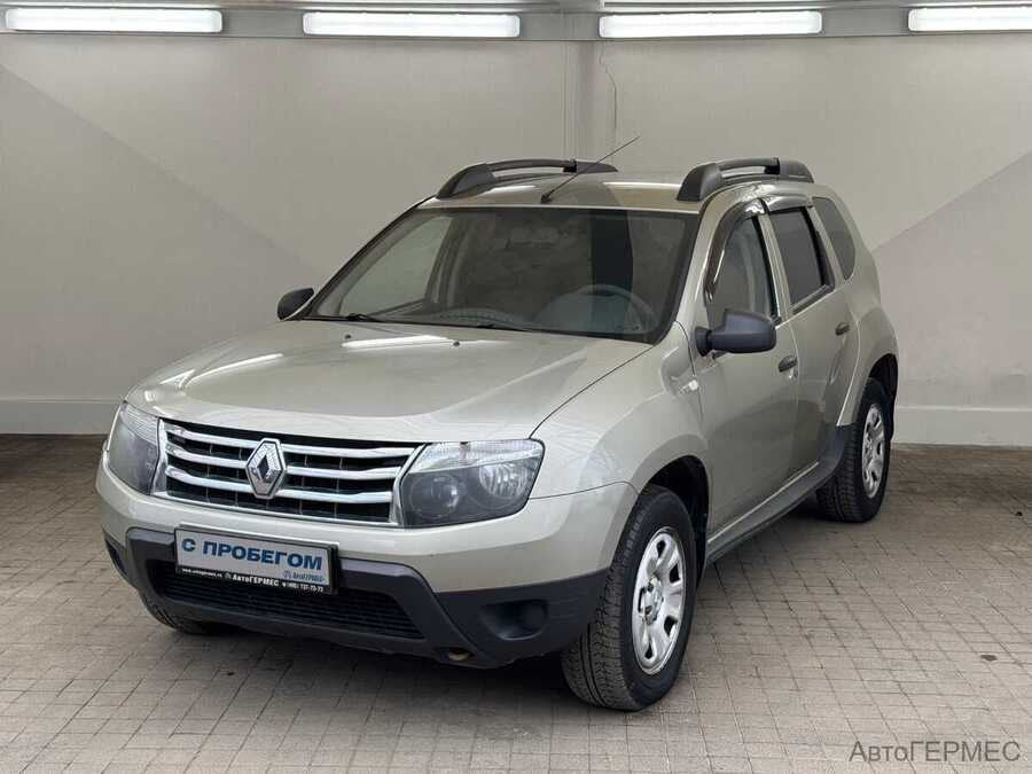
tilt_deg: -10.0
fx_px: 1431
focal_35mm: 48
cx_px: 516
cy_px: 387
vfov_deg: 30.3
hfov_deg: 39.7
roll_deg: -1.4
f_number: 1.78
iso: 64
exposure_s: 1/374
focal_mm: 6.76
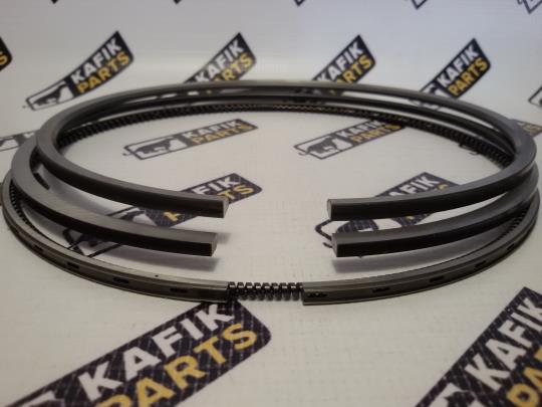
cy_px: 204
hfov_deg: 58.4
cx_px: 271
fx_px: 485
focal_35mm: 31
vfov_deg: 45.4
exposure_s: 1/50
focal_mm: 2.93
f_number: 2.4
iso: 40
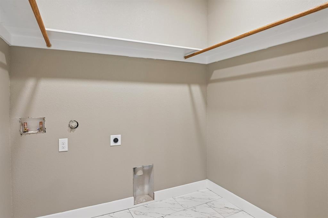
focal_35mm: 20
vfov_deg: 61.9
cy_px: 109
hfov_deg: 84.0
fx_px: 182
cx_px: 164
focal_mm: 20
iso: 400
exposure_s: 1/6
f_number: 8
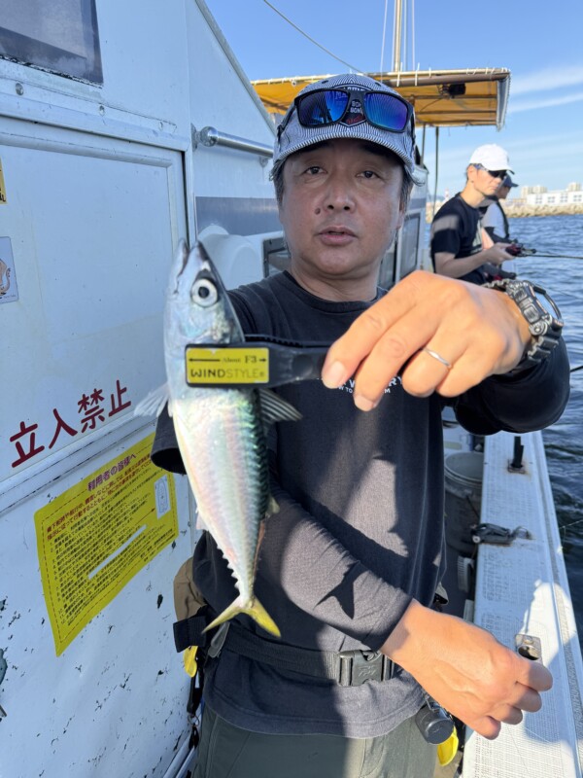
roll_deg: +2.9
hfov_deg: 56.8
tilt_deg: -15.5
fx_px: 539
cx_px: 292
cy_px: 389
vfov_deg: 71.6
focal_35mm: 24
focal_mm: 6.76
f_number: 1.78
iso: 100
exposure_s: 1/1812
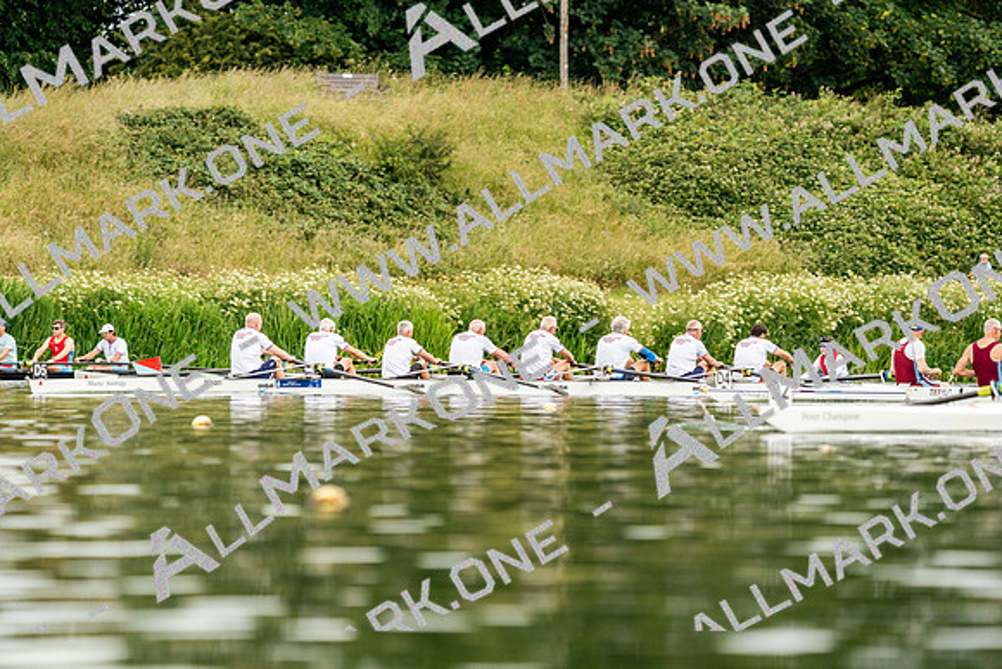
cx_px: 501
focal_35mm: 407
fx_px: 11330
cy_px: 334
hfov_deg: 5.1
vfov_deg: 3.4
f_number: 6.3
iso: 640
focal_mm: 407
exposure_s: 1/2000
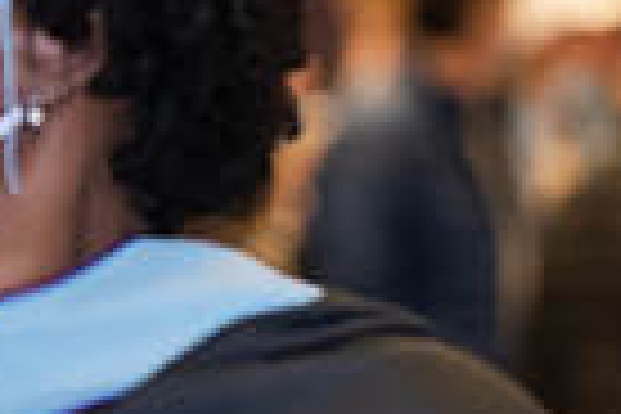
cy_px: 452
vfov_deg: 2.4
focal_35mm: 566
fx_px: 9763
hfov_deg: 3.6
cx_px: 1202
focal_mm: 135
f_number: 4
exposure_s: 1/200
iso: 1600
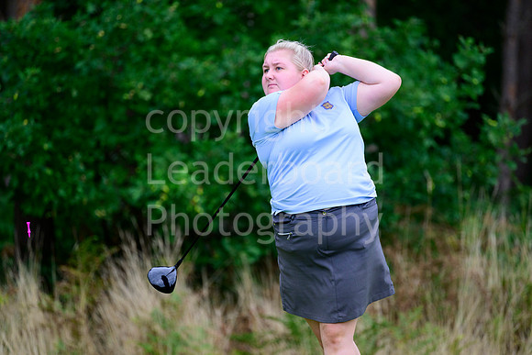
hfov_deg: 5.2
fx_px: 5912
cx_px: 266
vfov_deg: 3.4
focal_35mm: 400
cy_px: 178
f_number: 5.6
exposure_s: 1/1250
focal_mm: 400
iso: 1250
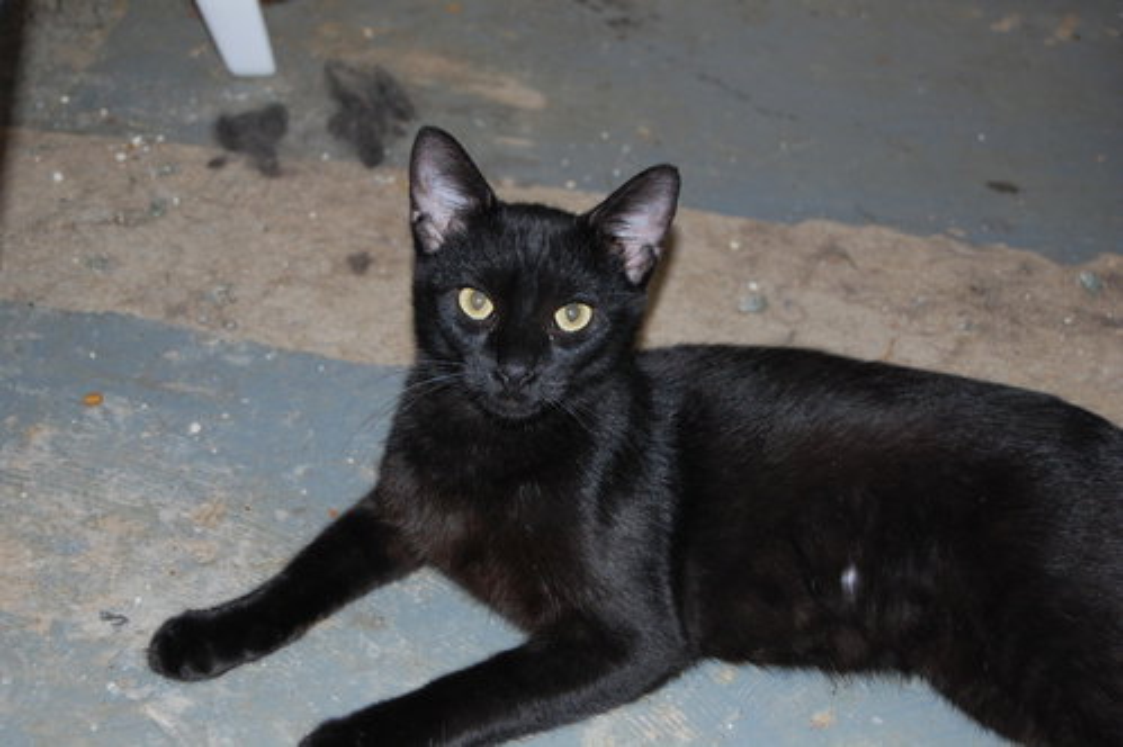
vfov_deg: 18.9
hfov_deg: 28.1
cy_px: 374
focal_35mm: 72
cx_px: 562
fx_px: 2244
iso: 400
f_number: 5.6
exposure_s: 1/60
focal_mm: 48
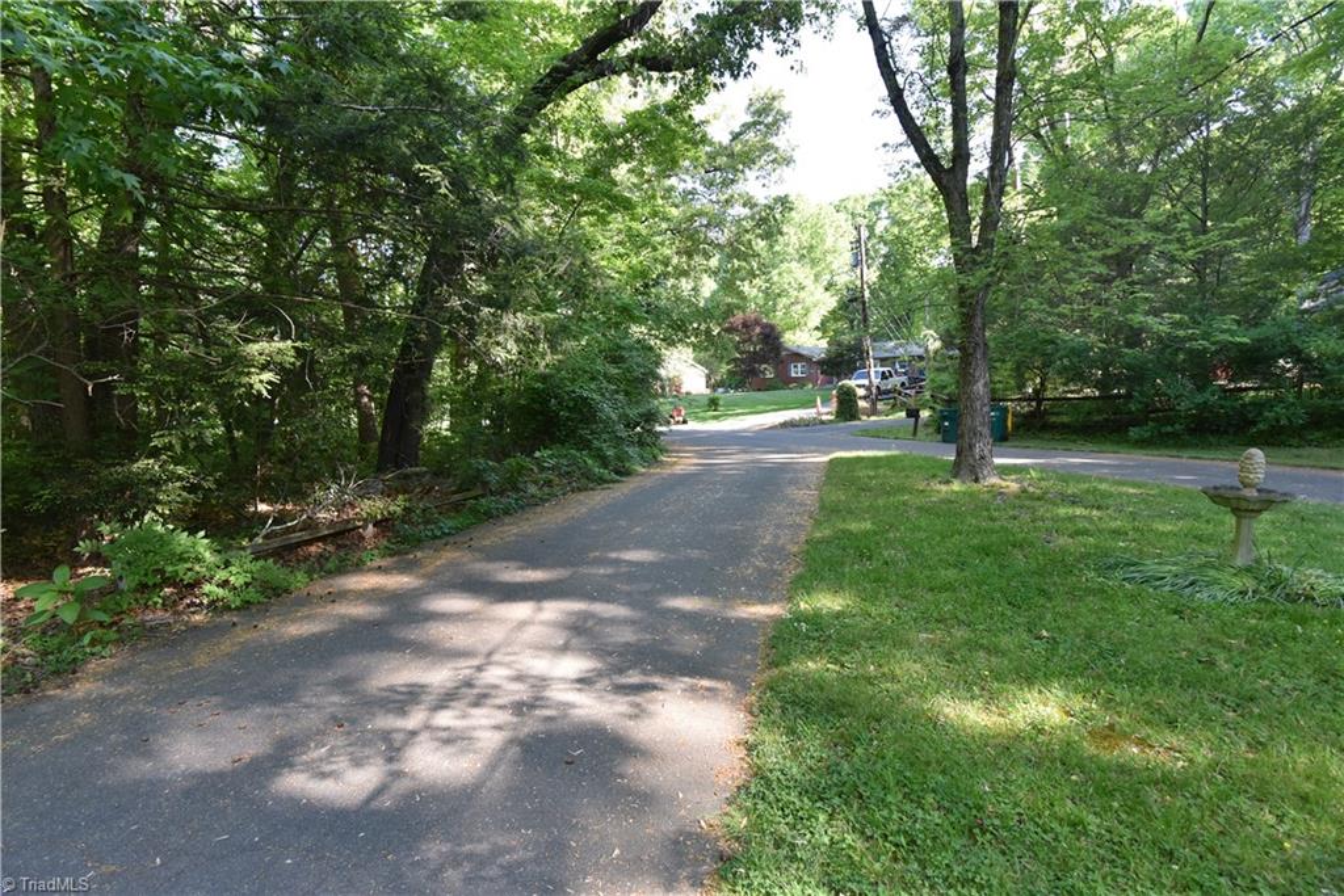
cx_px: 672
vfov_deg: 70.5
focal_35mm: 17
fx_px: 635
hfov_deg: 93.3
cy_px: 448
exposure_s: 1/200
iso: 1250
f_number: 7.1
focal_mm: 17
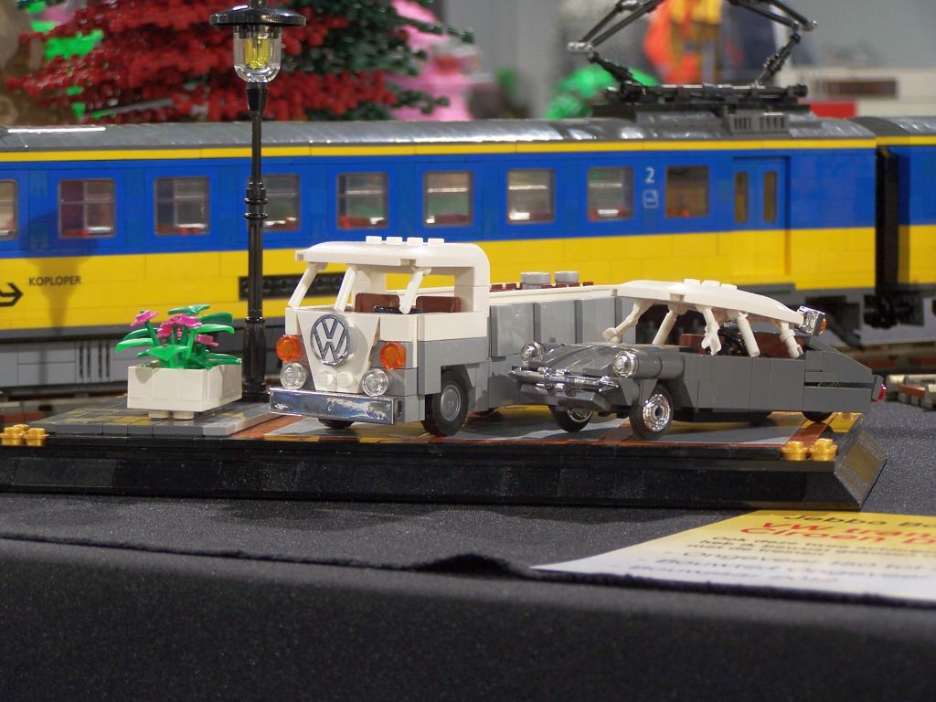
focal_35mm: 105
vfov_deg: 14.1
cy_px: 351
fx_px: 2839
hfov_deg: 18.7
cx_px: 468
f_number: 3.2
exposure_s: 1/2
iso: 80
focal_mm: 17.5
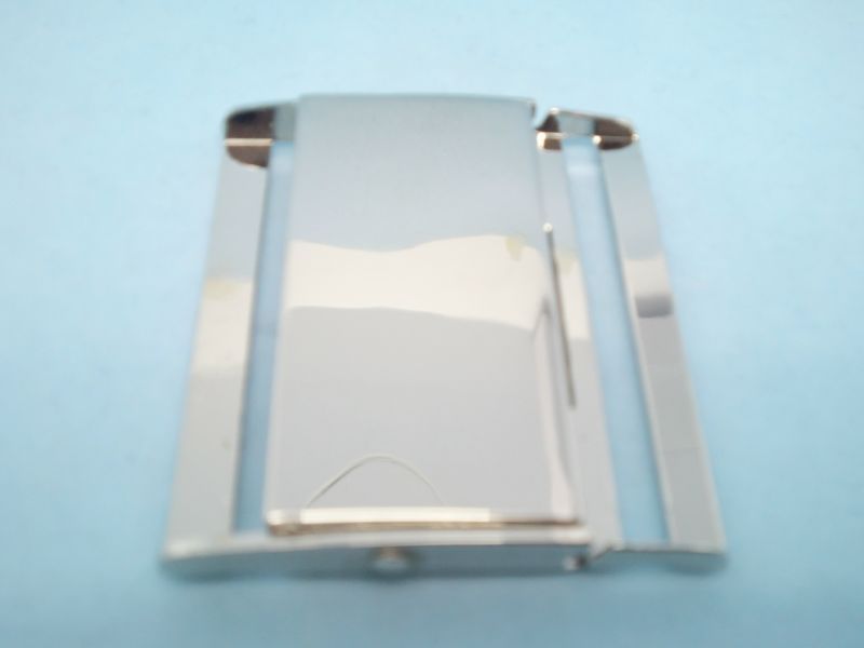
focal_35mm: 34
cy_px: 324
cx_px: 432
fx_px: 849
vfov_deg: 41.8
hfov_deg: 54.0
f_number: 2.8
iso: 200
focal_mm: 5.58
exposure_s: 1/100
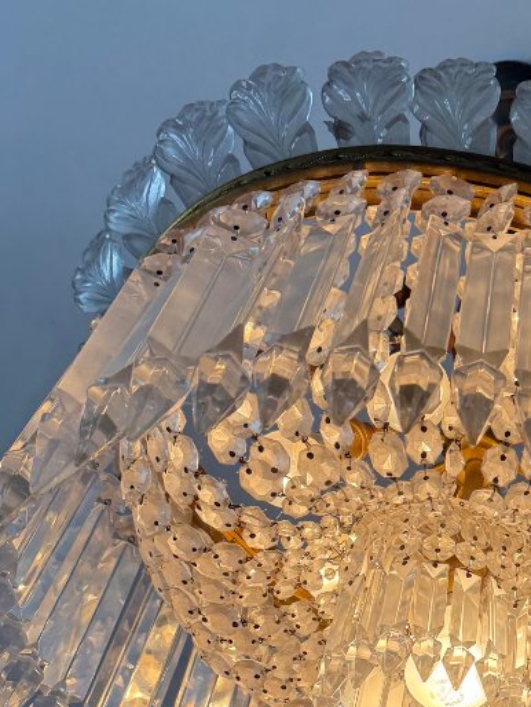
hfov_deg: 25.3
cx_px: 487
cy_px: 759
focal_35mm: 56
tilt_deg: +46.2
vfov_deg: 31.0
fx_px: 1144
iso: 100
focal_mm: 6.76
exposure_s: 1/473
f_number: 1.78
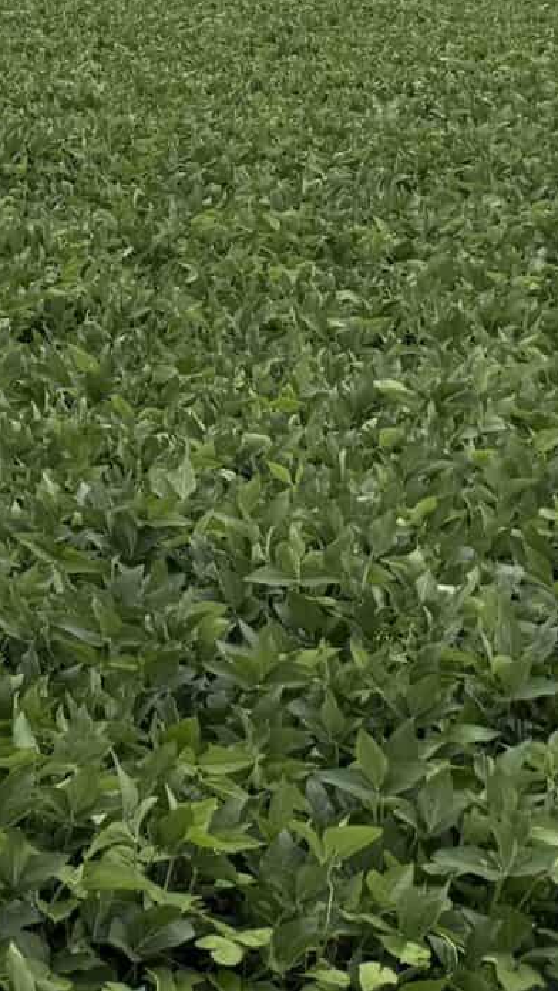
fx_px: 2525
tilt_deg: +1.7
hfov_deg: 9.4
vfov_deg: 20.7
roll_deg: +0.1
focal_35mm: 96
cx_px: -1221
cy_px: -213
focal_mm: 6.76
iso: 80
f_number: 1.78
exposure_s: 1/9091
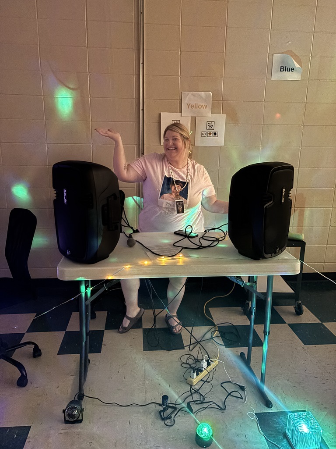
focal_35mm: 26
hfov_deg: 53.1
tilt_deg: -14.3
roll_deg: -2.0
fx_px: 336
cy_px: 224
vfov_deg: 67.3
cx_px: 168
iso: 1250
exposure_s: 1/25
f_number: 1.6
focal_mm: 5.96
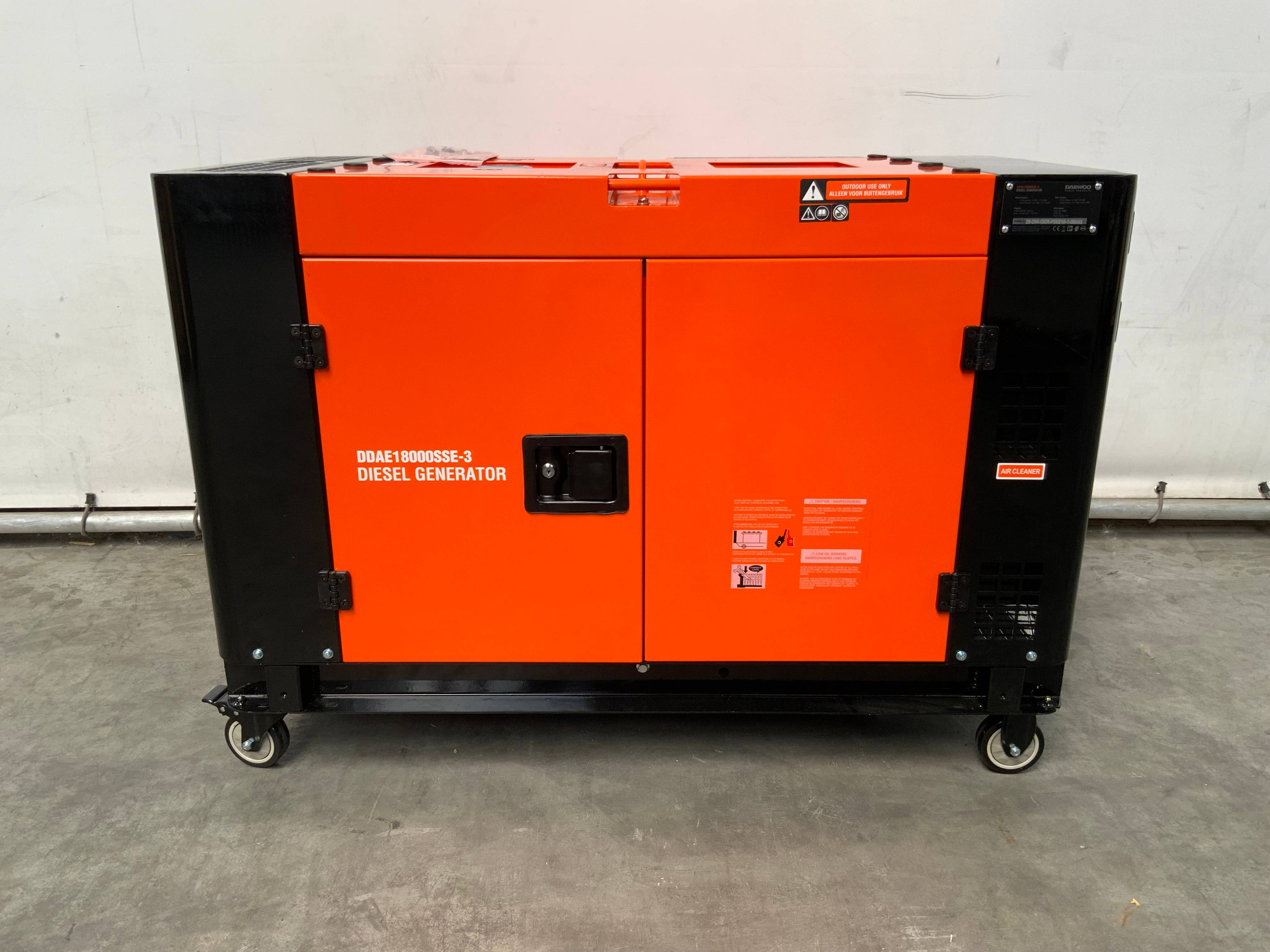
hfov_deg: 61.7
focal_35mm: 29
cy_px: 476
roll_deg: -1.8
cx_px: 635
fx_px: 1064
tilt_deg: -18.3
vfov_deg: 48.2
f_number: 1.8
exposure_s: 1/122
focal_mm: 3
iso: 32
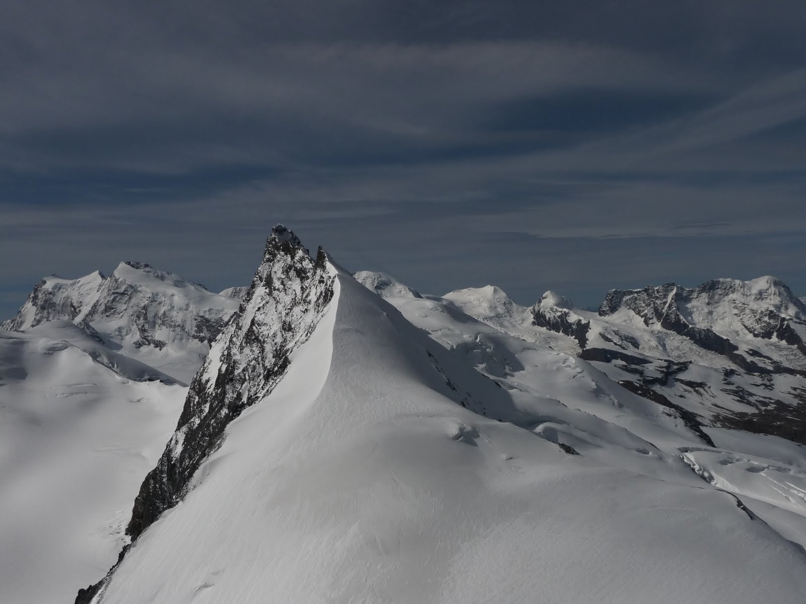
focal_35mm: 43
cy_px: 302
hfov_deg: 43.9
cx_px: 403
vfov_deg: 33.6
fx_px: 1001
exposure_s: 1/1000
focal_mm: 7.1
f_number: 10
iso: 100
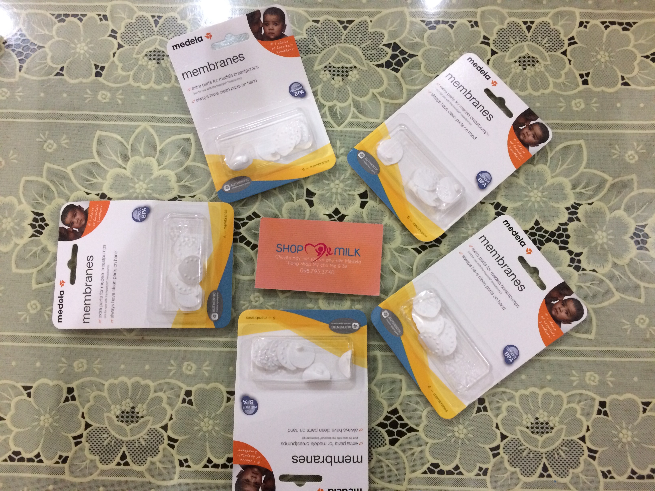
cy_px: 246
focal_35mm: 29
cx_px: 328
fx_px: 549
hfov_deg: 61.7
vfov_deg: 48.2
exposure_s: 1/33
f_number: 2.2
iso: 320
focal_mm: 4.15
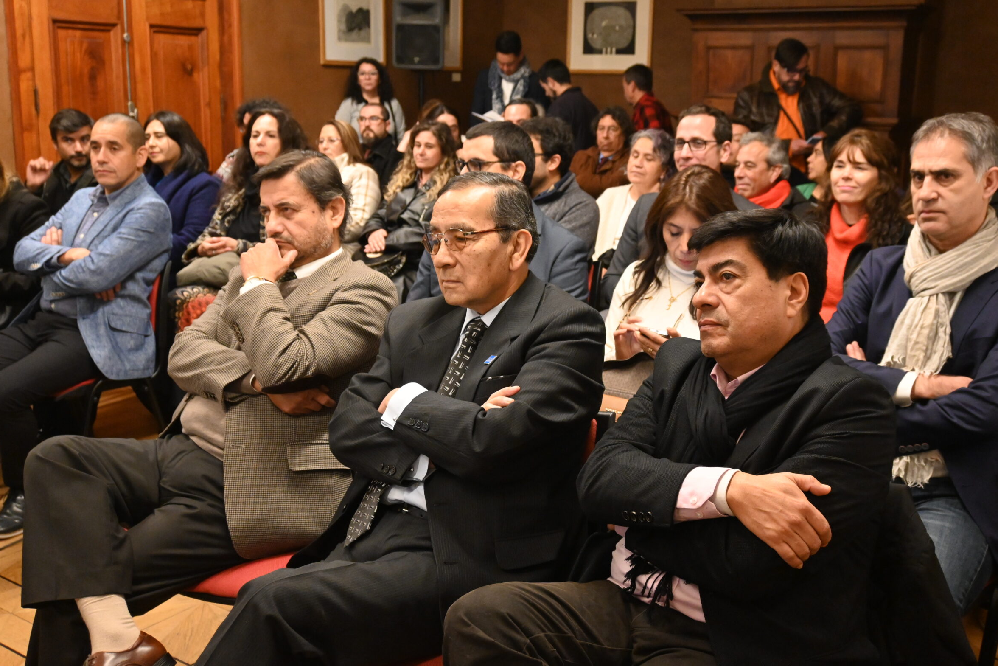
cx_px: 541
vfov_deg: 35.5
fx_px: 1041
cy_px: 308
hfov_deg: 51.2
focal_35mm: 38
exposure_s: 1/80
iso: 3200
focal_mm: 23
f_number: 4.2
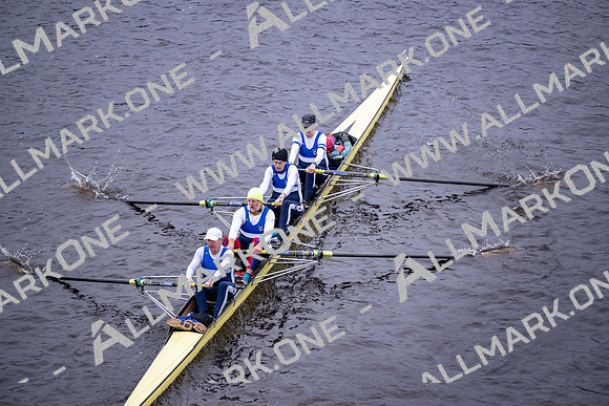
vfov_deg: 6.9
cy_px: 203
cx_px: 304
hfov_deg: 10.3
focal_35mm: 200
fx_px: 3384
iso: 2200
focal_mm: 200
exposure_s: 1/2000
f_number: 2.8
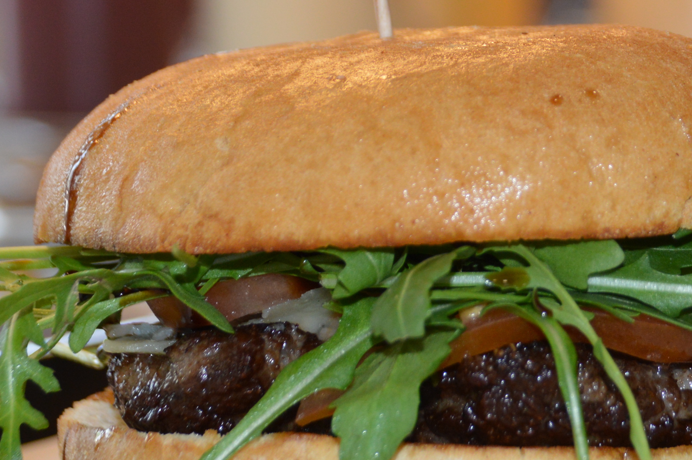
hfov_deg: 8.3
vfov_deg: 5.5
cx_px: 467
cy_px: 66
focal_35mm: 248
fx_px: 4763
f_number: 4.8
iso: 400
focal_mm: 62
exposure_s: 1/100
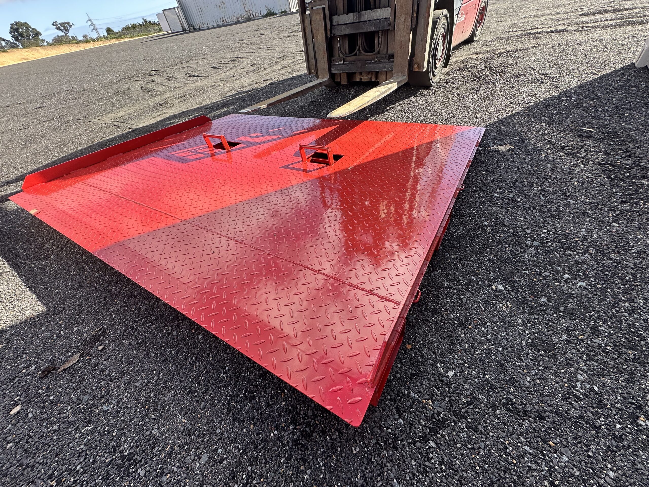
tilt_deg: -43.0
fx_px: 262
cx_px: 324
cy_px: 244
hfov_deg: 102.1
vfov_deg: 85.7
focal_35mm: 14
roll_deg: +12.1
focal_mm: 2.22
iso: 40
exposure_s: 1/564
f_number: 2.2
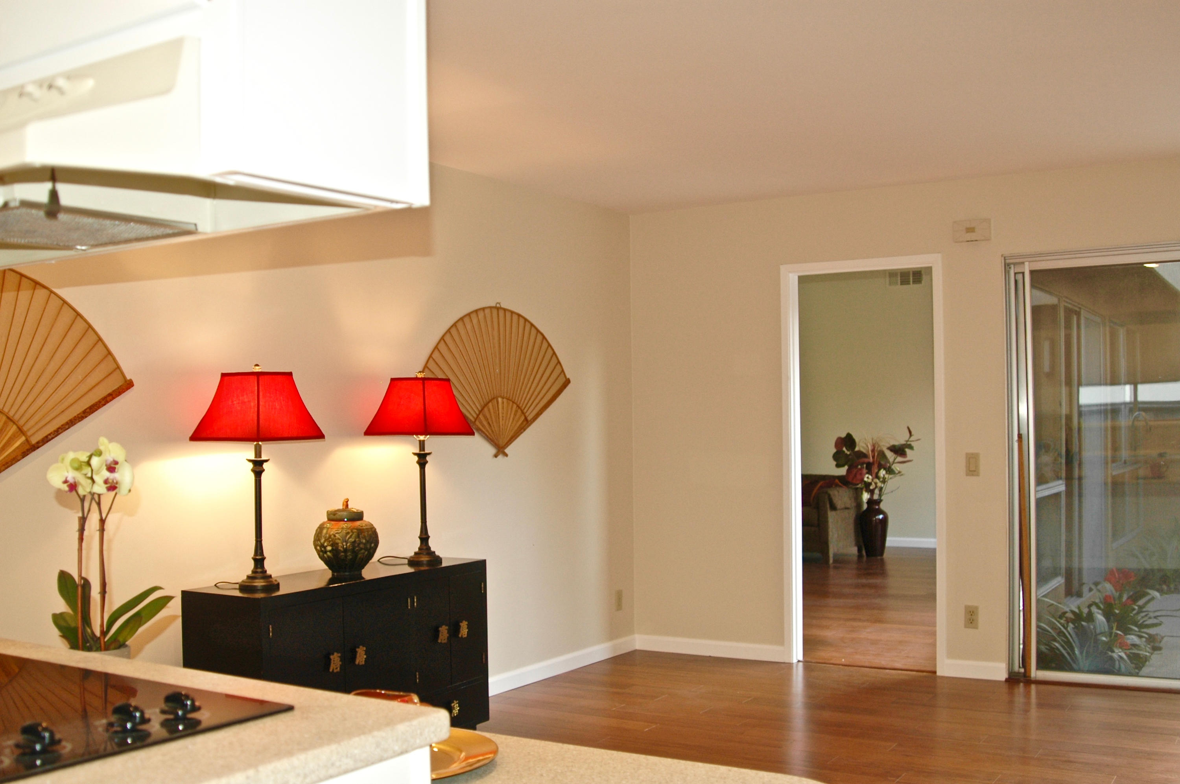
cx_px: 590
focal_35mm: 36
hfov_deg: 53.2
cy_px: 392
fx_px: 1179
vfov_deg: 36.8
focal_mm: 24
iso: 400
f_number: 3.5
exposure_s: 1/100
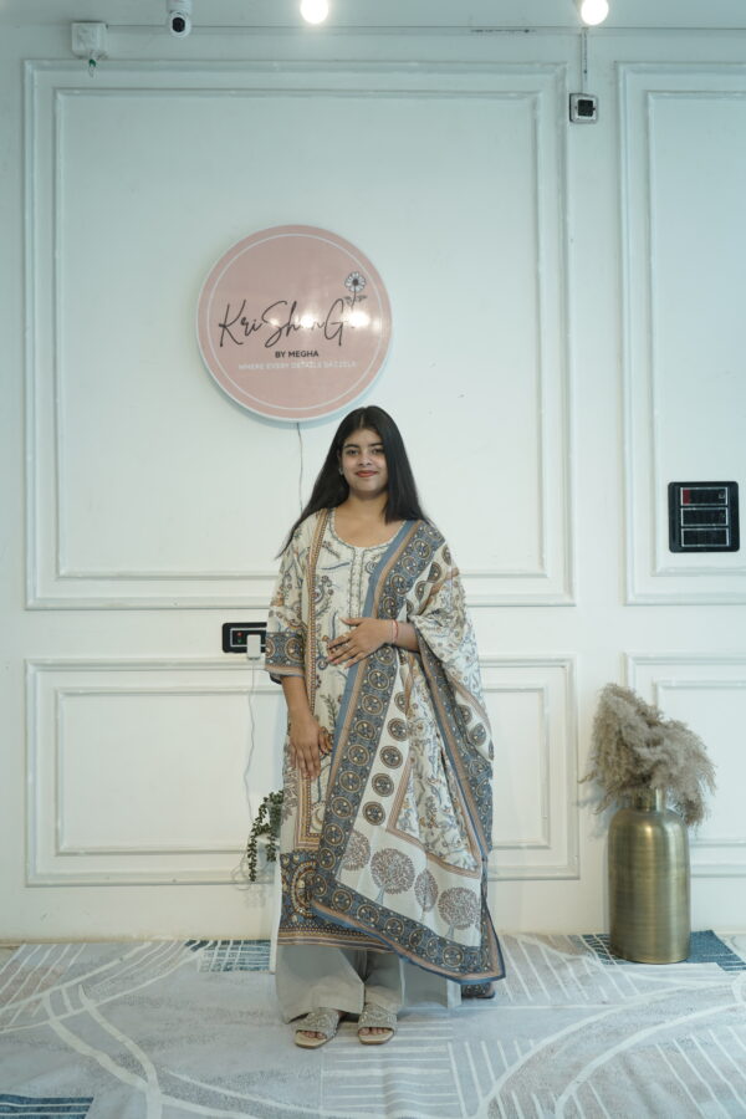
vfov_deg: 54.4
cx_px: 373
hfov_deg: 37.9
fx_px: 1088
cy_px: 560
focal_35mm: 35
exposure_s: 1/100
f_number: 4.5
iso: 160
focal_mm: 35
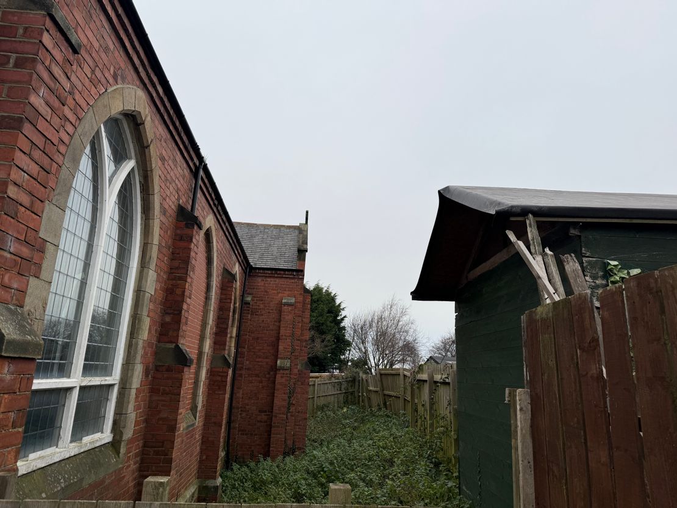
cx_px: 338
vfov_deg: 56.8
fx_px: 469
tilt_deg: +13.2
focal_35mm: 24
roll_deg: -2.5
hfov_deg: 71.6
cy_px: 254
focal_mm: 6.76
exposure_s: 1/535
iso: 80
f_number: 1.78
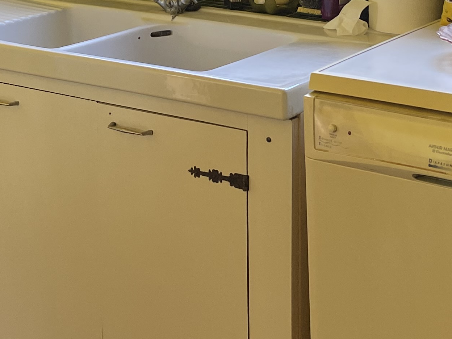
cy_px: -65
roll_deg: +0.3
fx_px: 1097
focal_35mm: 84
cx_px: 283
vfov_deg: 16.8
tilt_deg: -7.6
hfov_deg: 23.2
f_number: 1.6
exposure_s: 1/121
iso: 100
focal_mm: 5.1
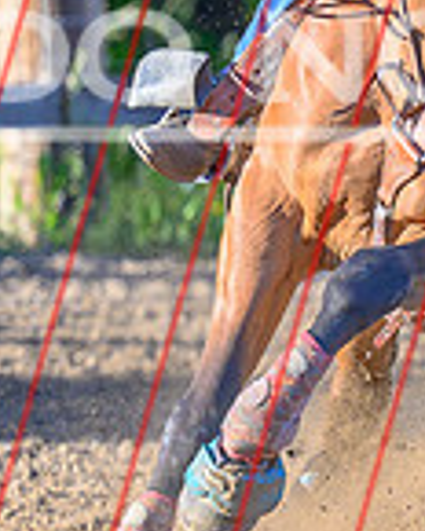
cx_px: 748
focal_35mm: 868
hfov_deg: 1.8
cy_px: 121
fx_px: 13648
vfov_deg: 2.2
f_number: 2.8
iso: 640
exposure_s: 1/2500
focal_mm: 145
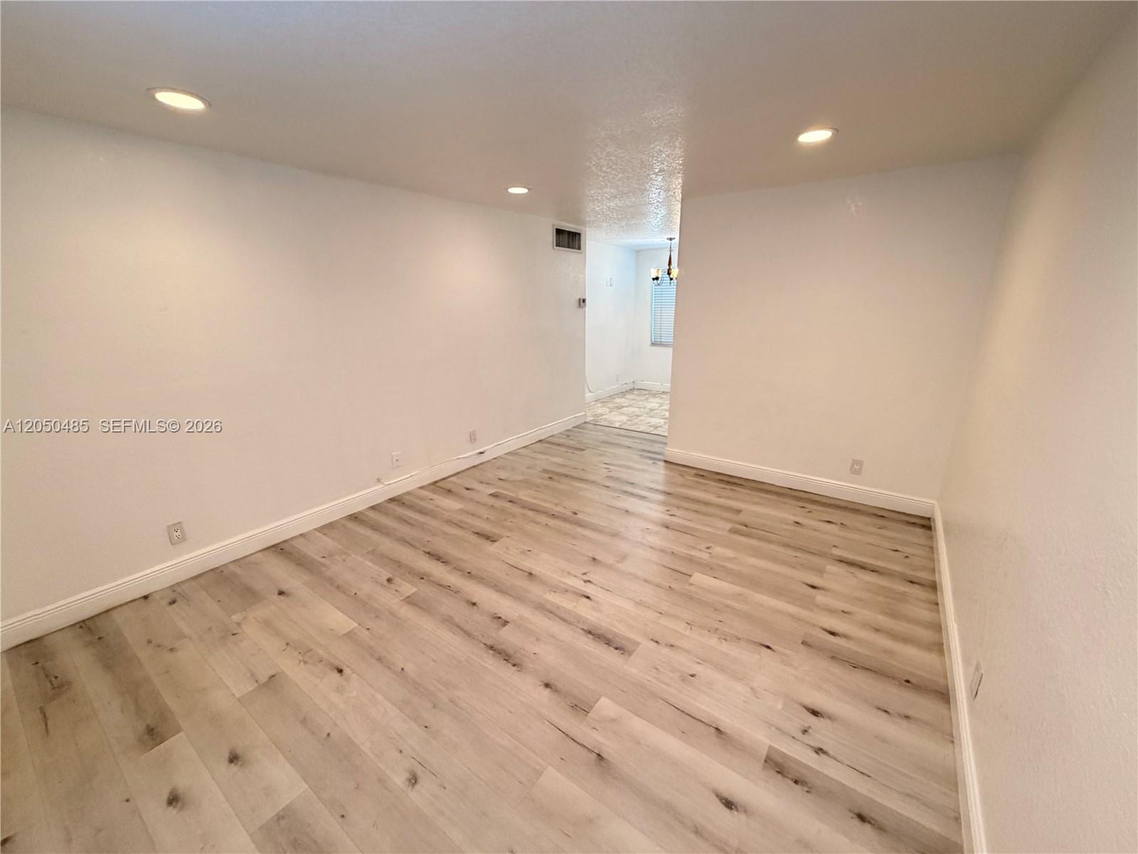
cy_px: 427
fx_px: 460
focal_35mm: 14
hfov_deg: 102.1
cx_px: 569
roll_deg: +1.1
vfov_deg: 85.7
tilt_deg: -15.1
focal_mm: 2.22
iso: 320
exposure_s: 1/60
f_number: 2.2
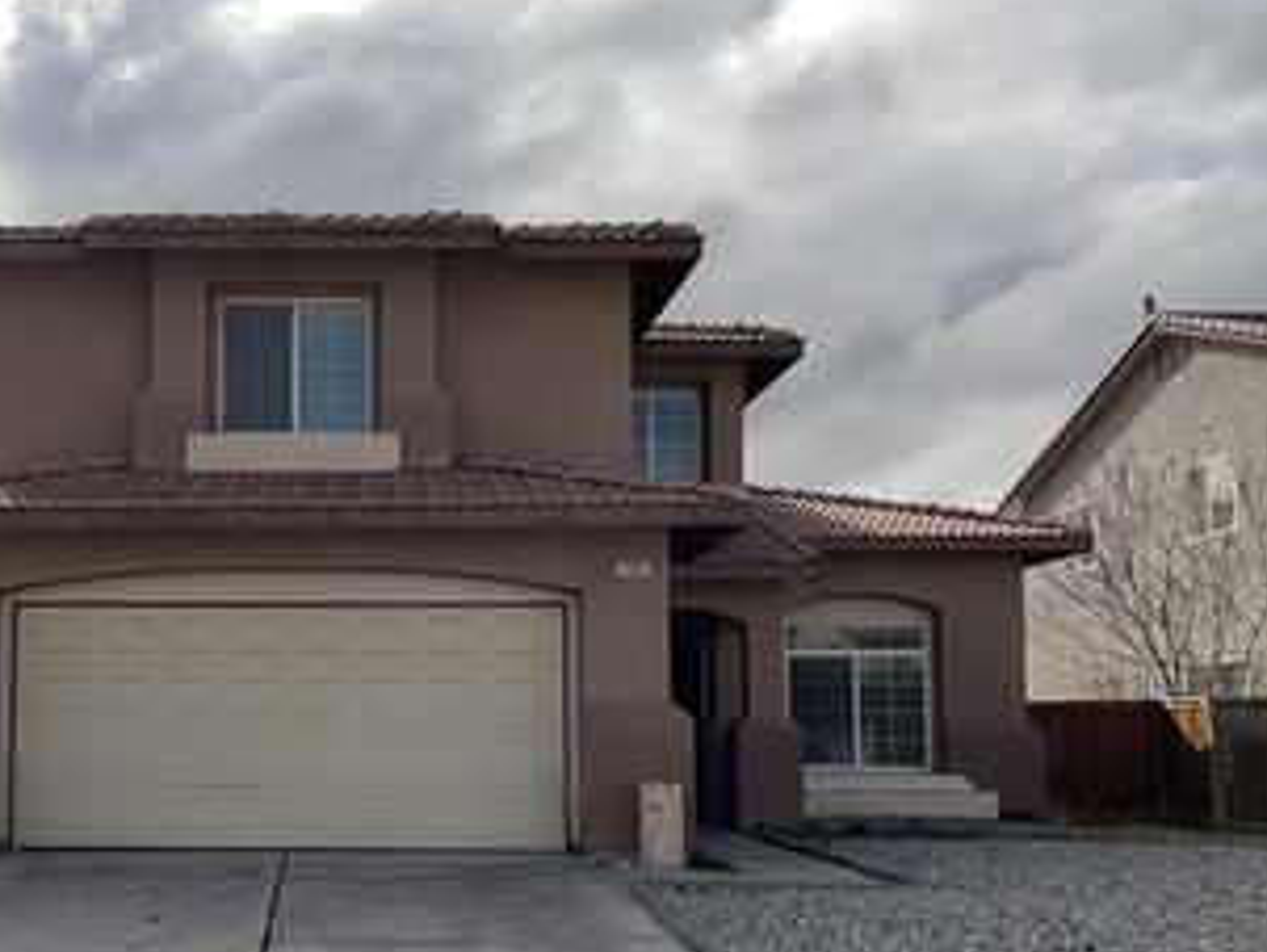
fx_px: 1575
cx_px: 302
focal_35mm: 43
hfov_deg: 42.3
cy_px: 665
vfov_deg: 33.2
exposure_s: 1/7299
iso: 50
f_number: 1.6
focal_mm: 4.2
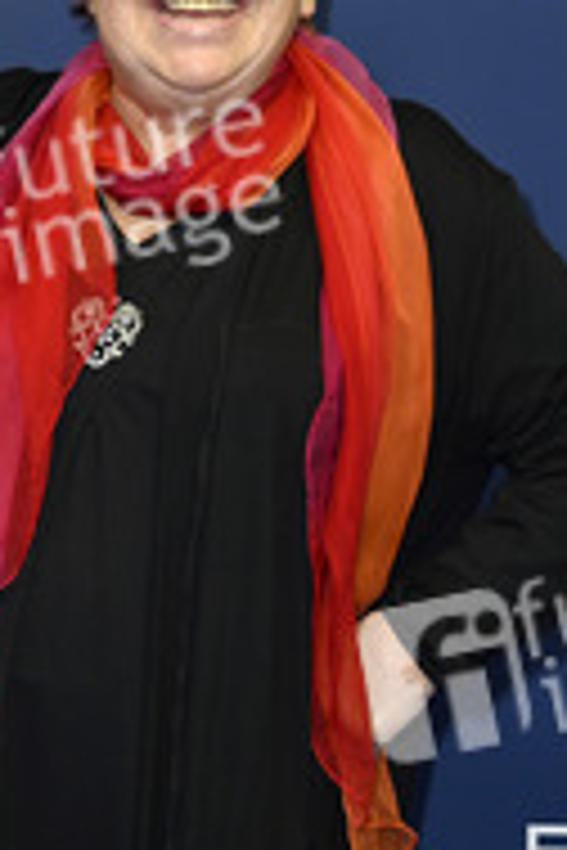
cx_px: 180
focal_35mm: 131
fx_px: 3095
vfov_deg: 15.6
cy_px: 432
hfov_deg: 10.5
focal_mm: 62
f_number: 5
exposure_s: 1/250
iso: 800
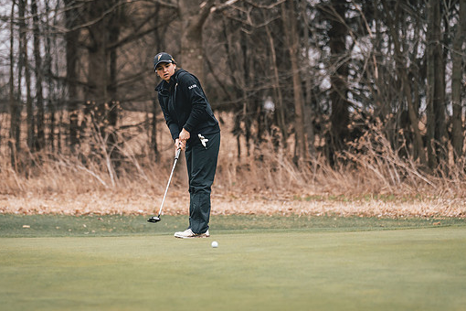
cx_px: 184
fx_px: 3236
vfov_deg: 5.5
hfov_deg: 8.2
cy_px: 141
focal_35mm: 250
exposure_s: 1/4000
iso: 640
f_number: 2.8
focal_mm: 150
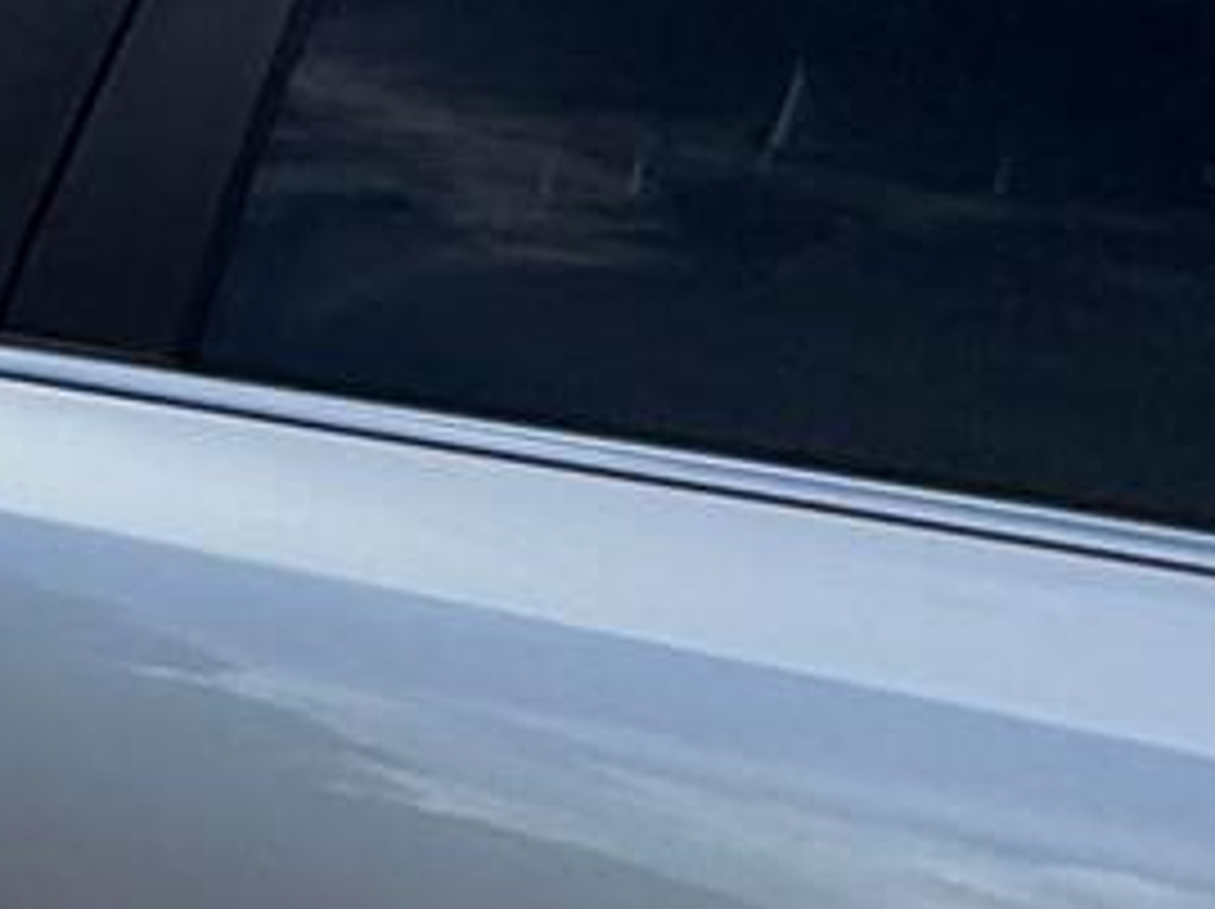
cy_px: -58
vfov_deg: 17.2
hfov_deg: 13.9
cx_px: -1886
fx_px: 2911
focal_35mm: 83
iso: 25
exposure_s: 1/1050
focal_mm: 2.22
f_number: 2.2
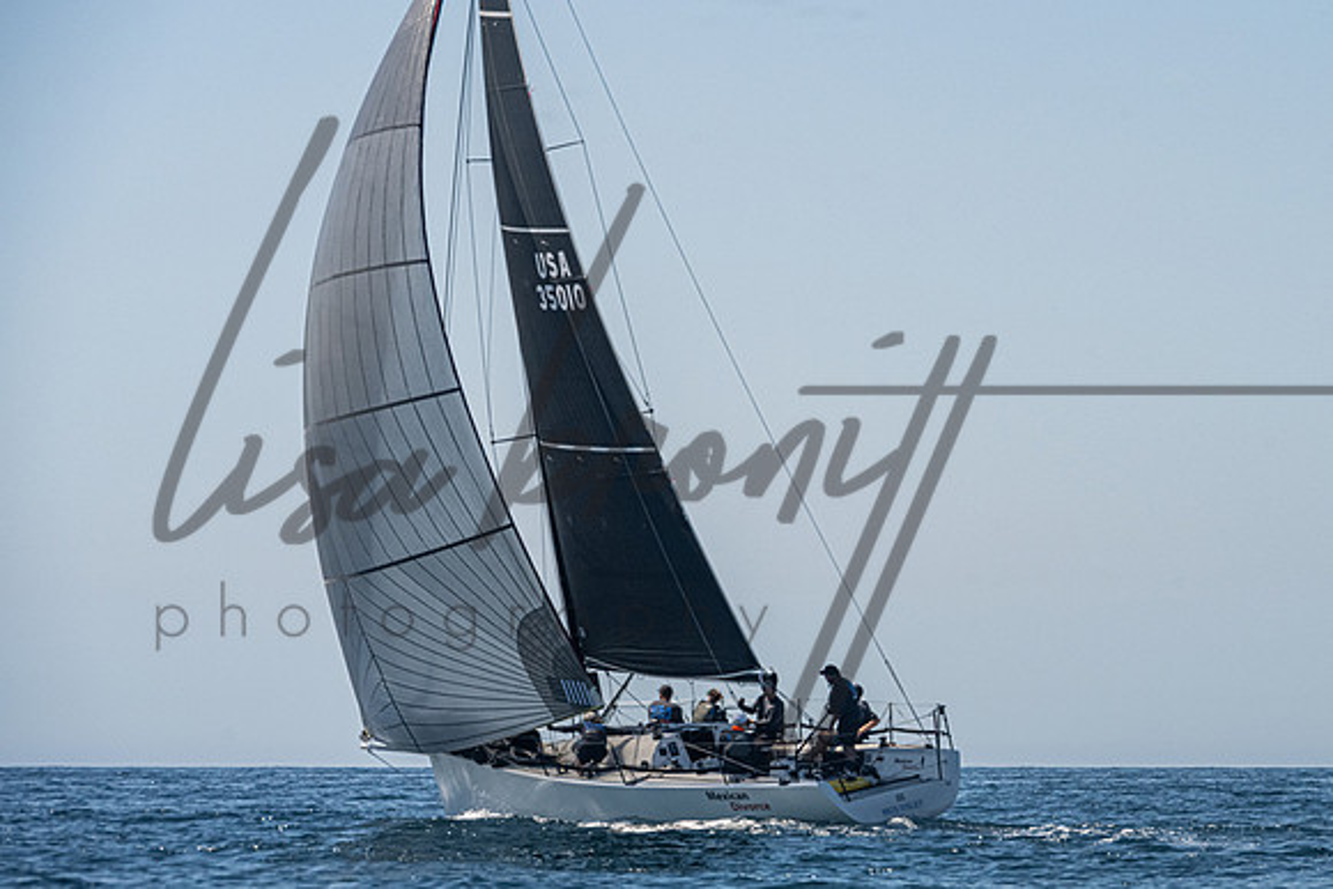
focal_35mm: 262
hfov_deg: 7.9
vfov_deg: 5.3
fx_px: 9696
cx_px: 795
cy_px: 414
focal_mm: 210
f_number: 10
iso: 1250
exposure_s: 1/3200
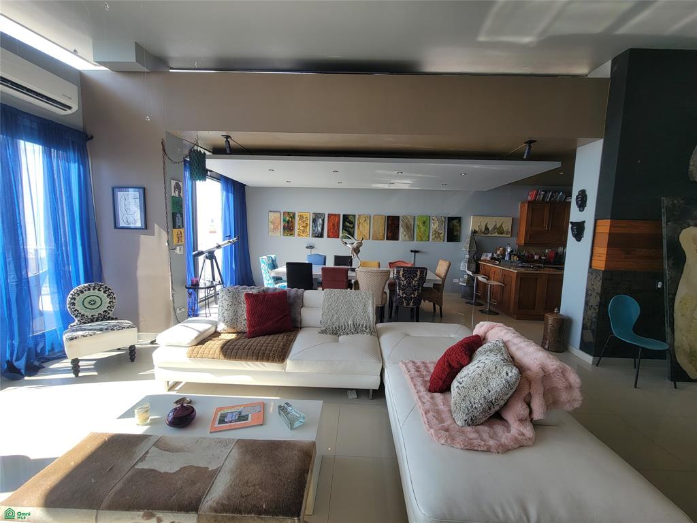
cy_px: 262
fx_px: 262
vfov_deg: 89.9
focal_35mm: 13
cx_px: 348
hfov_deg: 106.2
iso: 50
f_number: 2.2
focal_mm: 2.2
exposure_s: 1/147
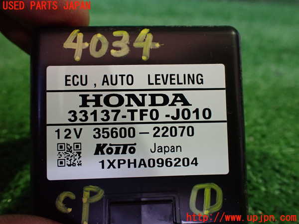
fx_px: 259
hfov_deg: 60.0
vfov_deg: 46.8
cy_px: 112
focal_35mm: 30
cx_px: 150
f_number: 2.3
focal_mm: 5.4
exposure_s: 1/80
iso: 800
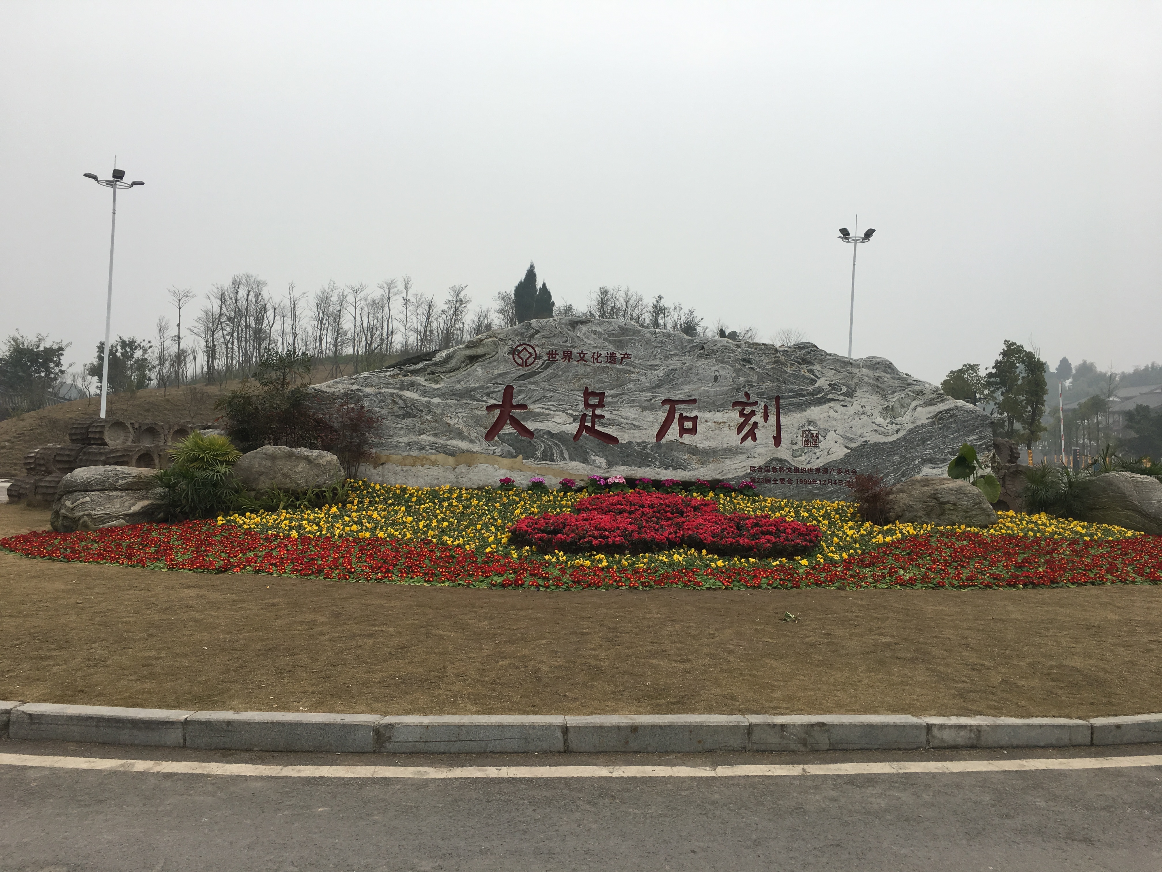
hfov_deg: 61.7
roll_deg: -1.4
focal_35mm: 29
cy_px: 436
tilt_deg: +1.5
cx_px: 581
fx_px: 973
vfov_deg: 48.2
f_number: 2.2
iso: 25
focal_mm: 4.15
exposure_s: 1/974
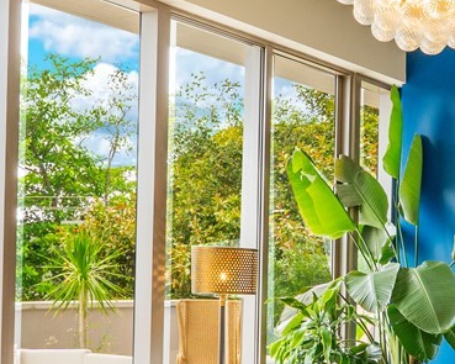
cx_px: 281
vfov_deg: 21.3
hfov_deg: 26.6
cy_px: 266
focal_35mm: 71
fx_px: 958
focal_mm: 11
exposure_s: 1/20
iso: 250
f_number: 8
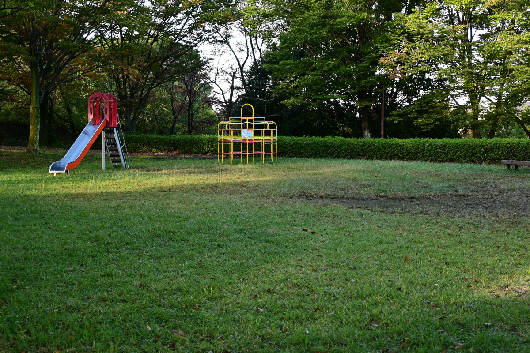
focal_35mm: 47
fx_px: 696
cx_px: 265
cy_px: 176
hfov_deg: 41.7
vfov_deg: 28.5
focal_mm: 31.5
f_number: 5
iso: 100
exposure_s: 1/50
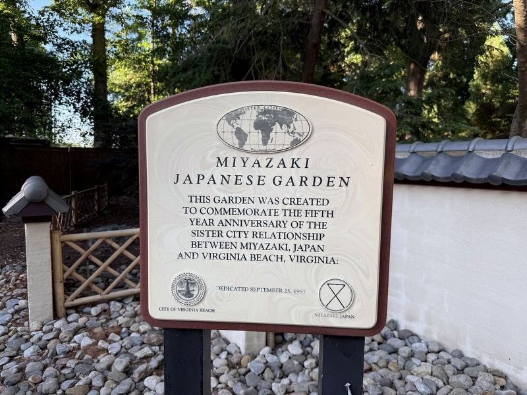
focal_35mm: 24
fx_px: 365
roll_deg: -0.5
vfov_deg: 56.8
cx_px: 264
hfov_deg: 71.6
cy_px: 198
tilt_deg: -6.0
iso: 80
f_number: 1.78
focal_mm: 6.76
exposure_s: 1/315
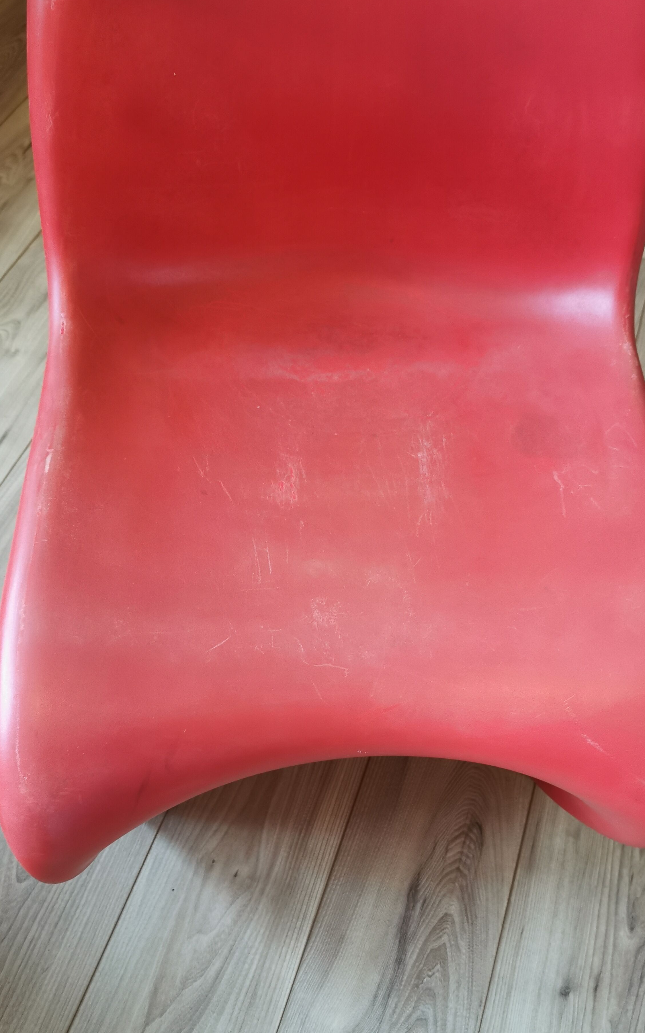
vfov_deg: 64.6
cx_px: 369
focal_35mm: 29
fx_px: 816
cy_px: 515
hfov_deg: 43.0
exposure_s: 1/33.3
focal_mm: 5.58
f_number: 1.8
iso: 320
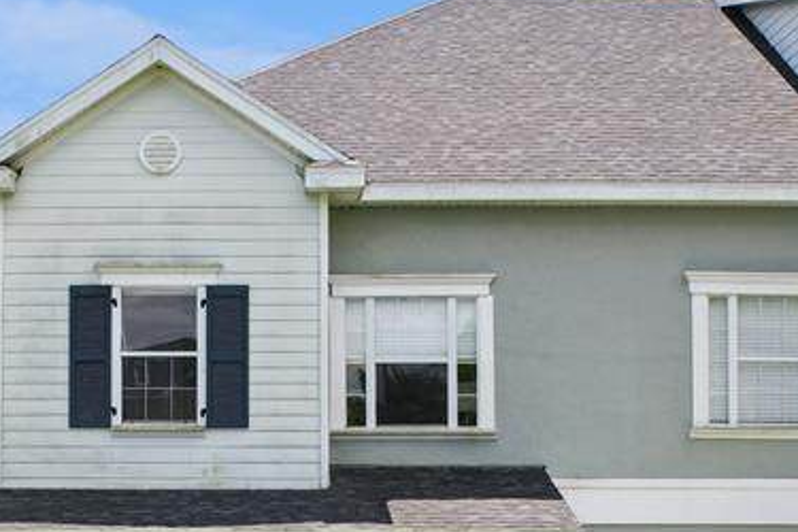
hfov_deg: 33.0
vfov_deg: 20.8
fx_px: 1330
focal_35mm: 60
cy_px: 666
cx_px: 236
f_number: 2.8
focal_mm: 8.4
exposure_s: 1/1500
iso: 100
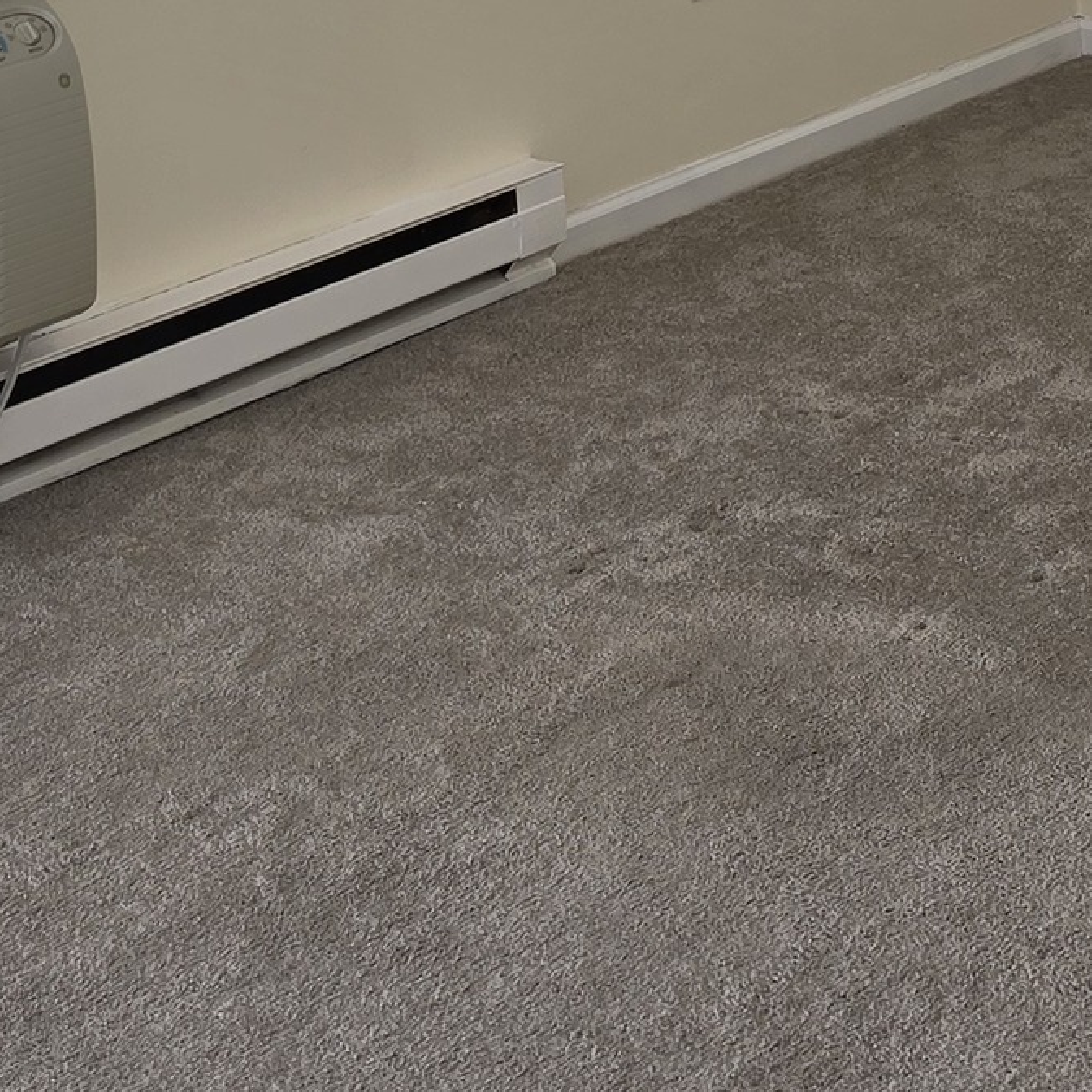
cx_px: 1087
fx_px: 3319
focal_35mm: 93
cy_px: -546
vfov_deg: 16.9
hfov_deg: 18.2
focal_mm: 6.5
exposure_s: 1/180
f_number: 1.4
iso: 50
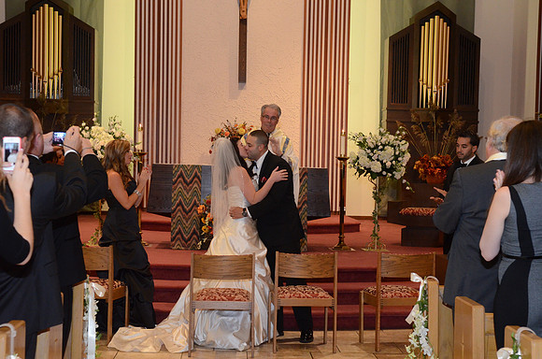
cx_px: 271
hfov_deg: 30.6
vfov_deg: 20.5
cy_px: 180
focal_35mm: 66
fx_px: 991
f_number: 5.6
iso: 2500
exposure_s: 1/60
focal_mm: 44
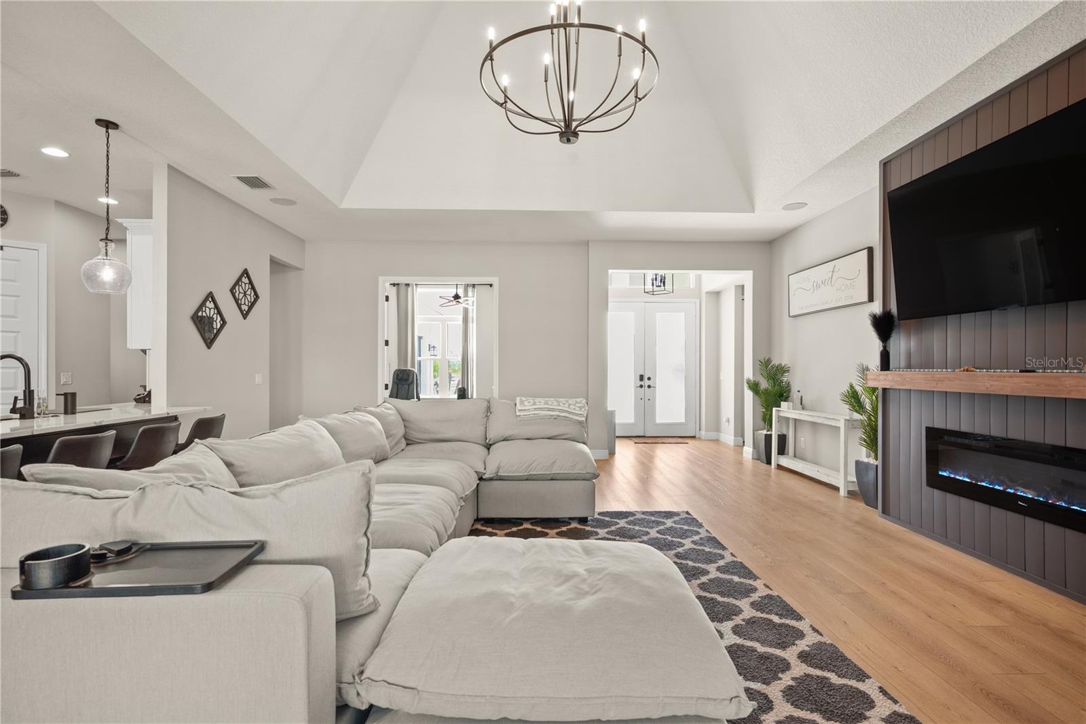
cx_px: 543
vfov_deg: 70.5
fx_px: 513
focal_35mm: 17
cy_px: 362
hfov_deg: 93.3
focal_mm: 17
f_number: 8
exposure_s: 1/5
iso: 320
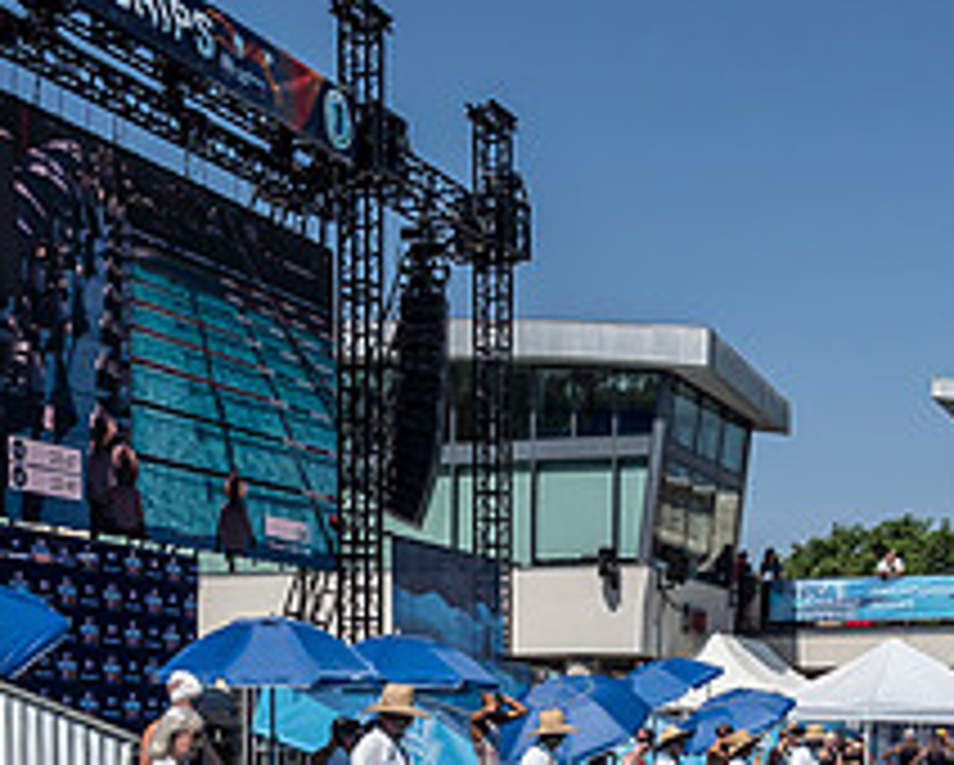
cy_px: 911
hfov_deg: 29.4
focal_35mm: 64
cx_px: 590
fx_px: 1809
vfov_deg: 22.1
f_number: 7.1
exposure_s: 1/1600
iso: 400
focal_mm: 12
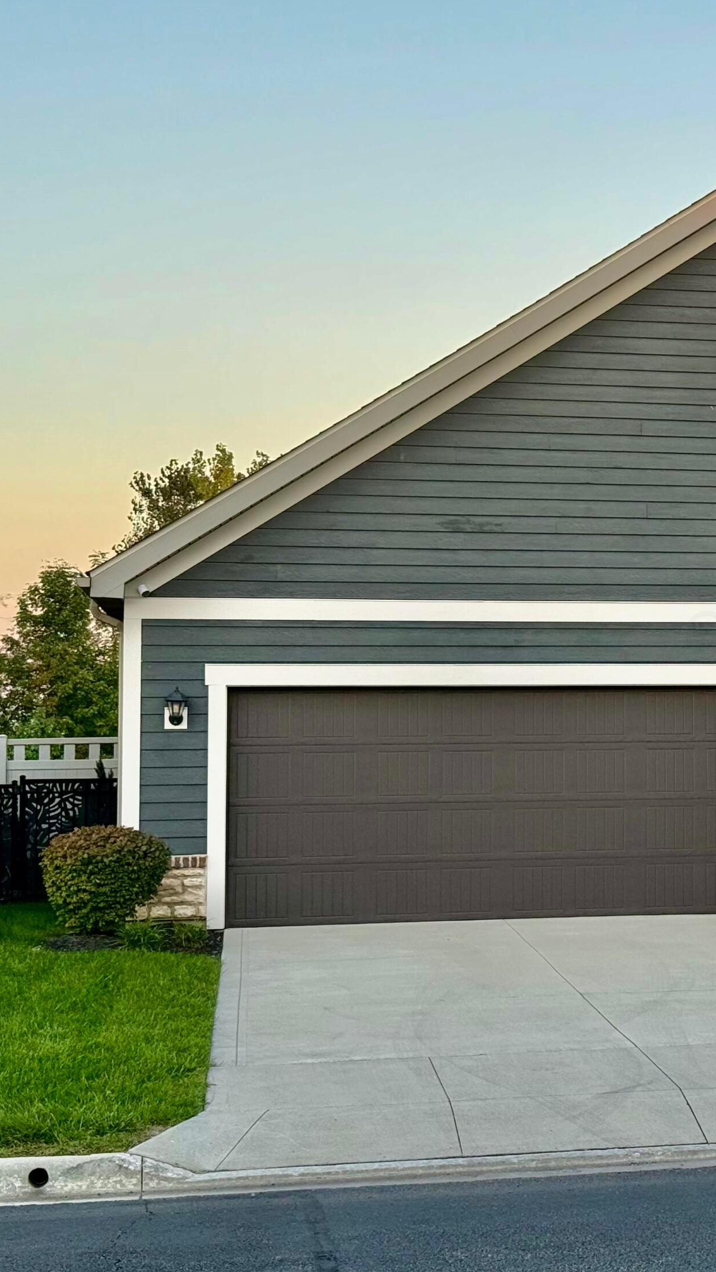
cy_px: 635
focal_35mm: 71
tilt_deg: +2.3
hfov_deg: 16.3
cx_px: 852
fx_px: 2397
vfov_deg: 29.7
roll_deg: +0.0
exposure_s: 1/264
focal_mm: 6.76
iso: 80
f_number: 1.78
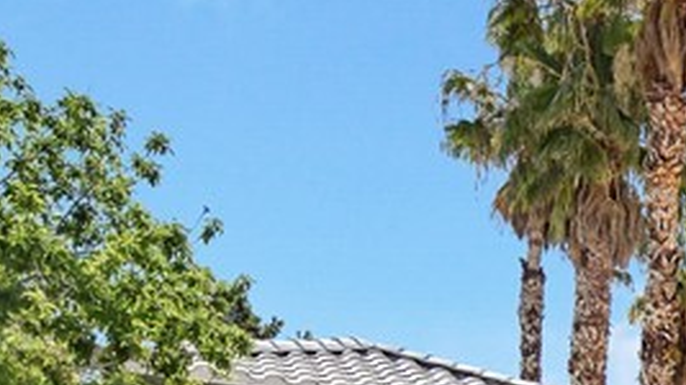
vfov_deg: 15.0
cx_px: 1043
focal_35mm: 64
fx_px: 1164
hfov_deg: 24.8
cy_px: 788
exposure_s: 1/640
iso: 400
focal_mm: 10
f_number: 8
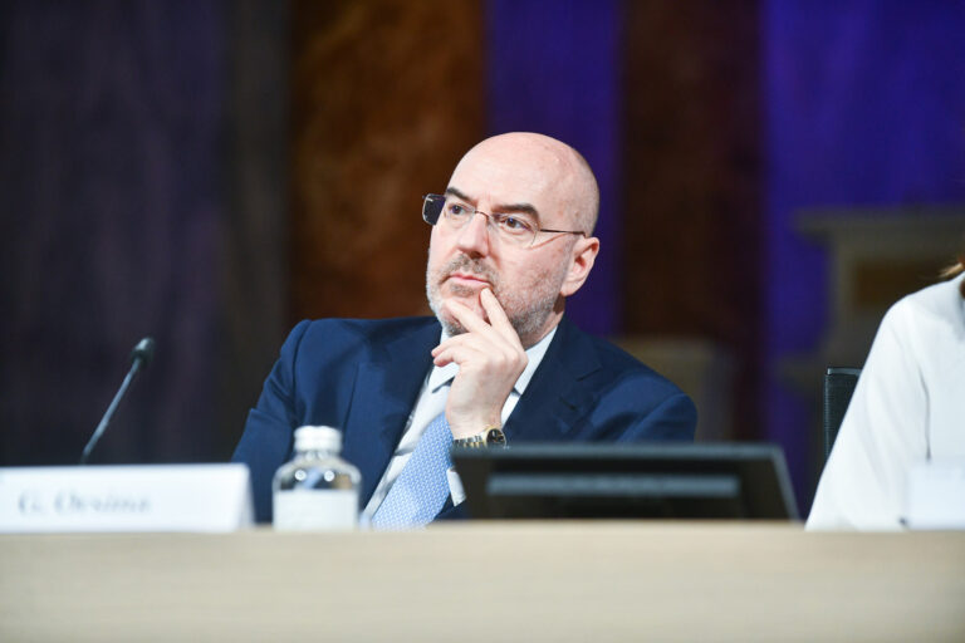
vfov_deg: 8.6
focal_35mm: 160
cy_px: 322
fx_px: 4289
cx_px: 482
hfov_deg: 12.8
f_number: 4
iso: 1250
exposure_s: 1/320
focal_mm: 160
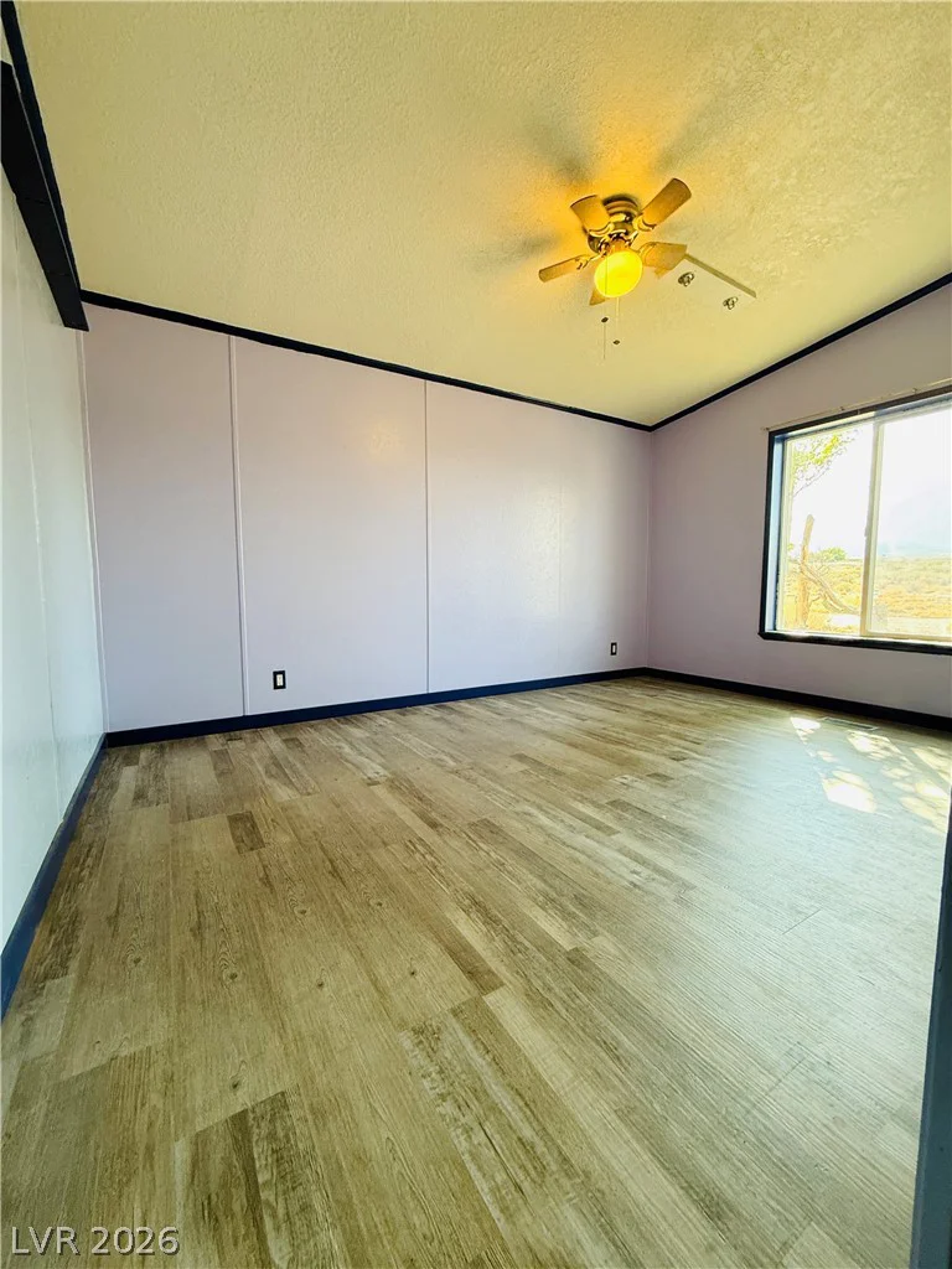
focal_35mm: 14
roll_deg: -0.5
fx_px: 513
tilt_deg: -4.7
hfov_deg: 85.7
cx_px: 476
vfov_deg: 102.1
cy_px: 634
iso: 200
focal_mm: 2.22
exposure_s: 1/120
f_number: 2.2
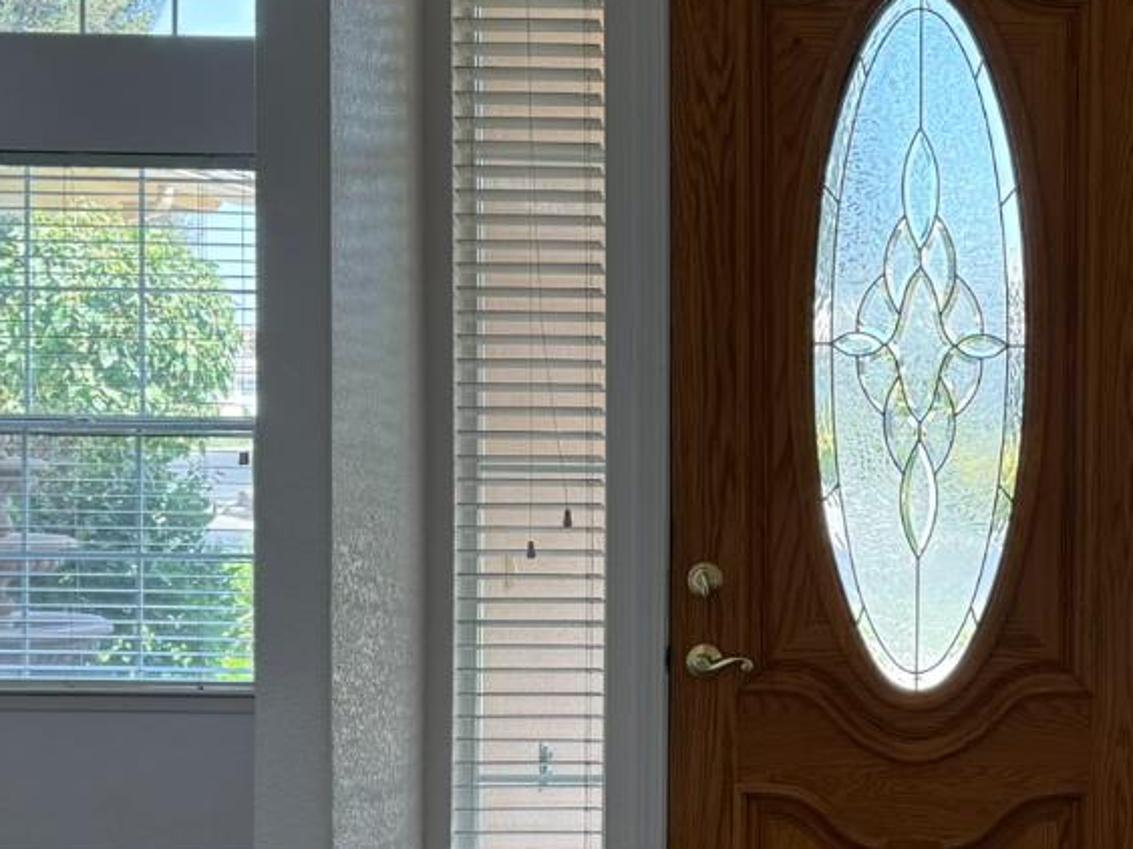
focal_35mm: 64
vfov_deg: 22.9
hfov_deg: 28.5
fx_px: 2094
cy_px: 494
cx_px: 1117
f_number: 1.78
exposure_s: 1/234
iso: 125
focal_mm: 6.76
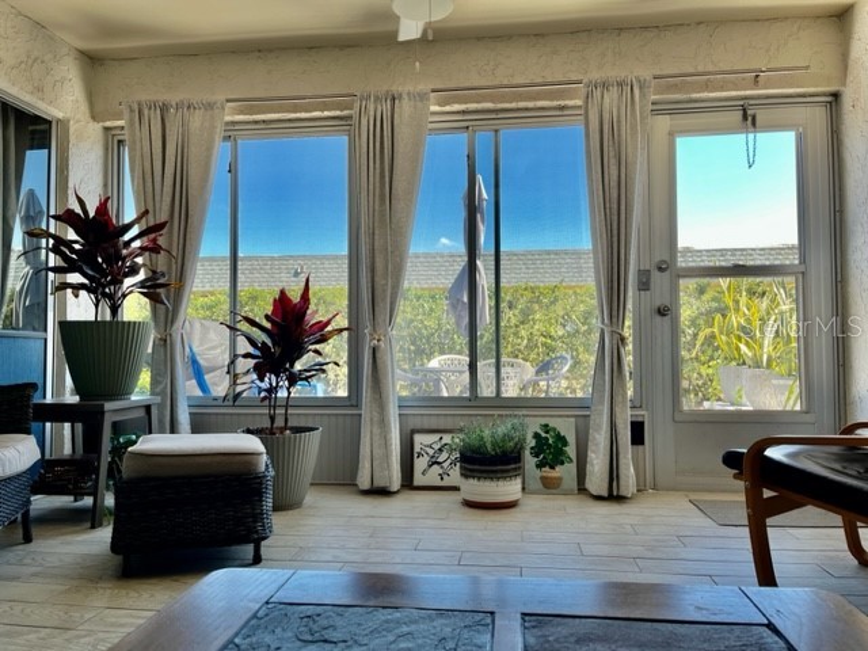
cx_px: 434
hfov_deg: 67.3
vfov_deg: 53.1
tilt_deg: +1.7
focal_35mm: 26
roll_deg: +0.4
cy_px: 326
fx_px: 652
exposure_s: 1/184
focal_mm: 5.1
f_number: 1.6
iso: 50
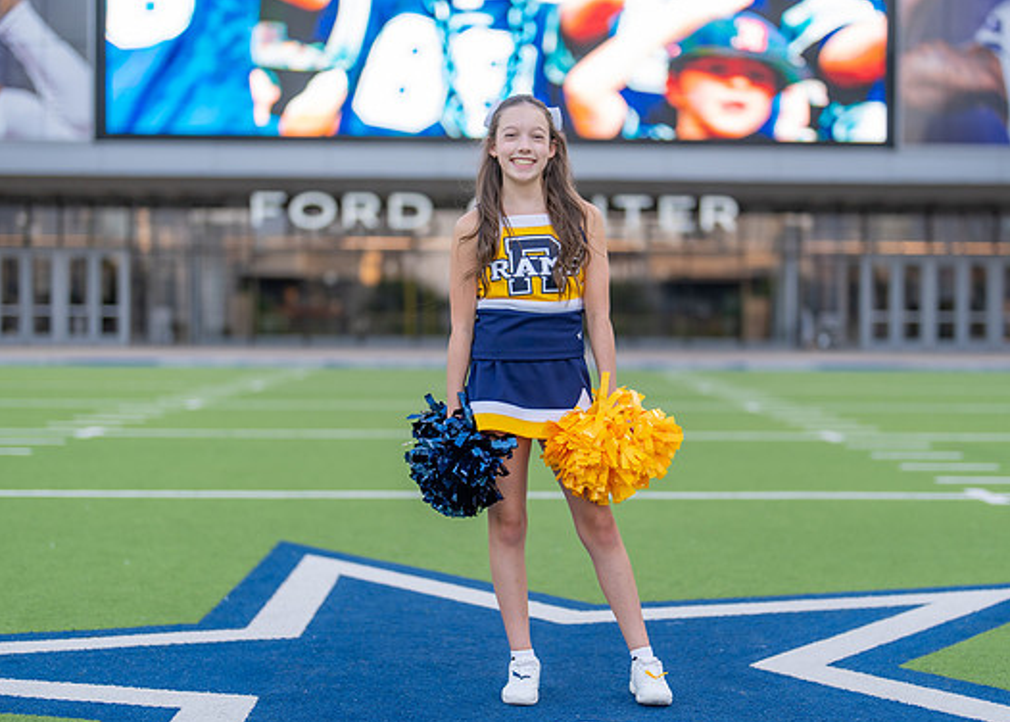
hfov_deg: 31.2
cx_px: 556
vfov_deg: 22.6
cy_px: 381
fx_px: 1808
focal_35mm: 63
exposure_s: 1/500
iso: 100
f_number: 1.2
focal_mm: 50
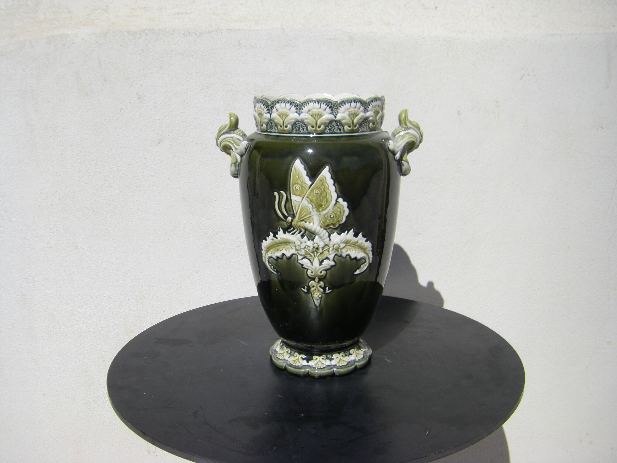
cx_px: 308
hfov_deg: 49.0
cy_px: 232
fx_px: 677
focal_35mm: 38
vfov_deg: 37.7
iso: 64
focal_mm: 6.3
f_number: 7
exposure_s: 1/400
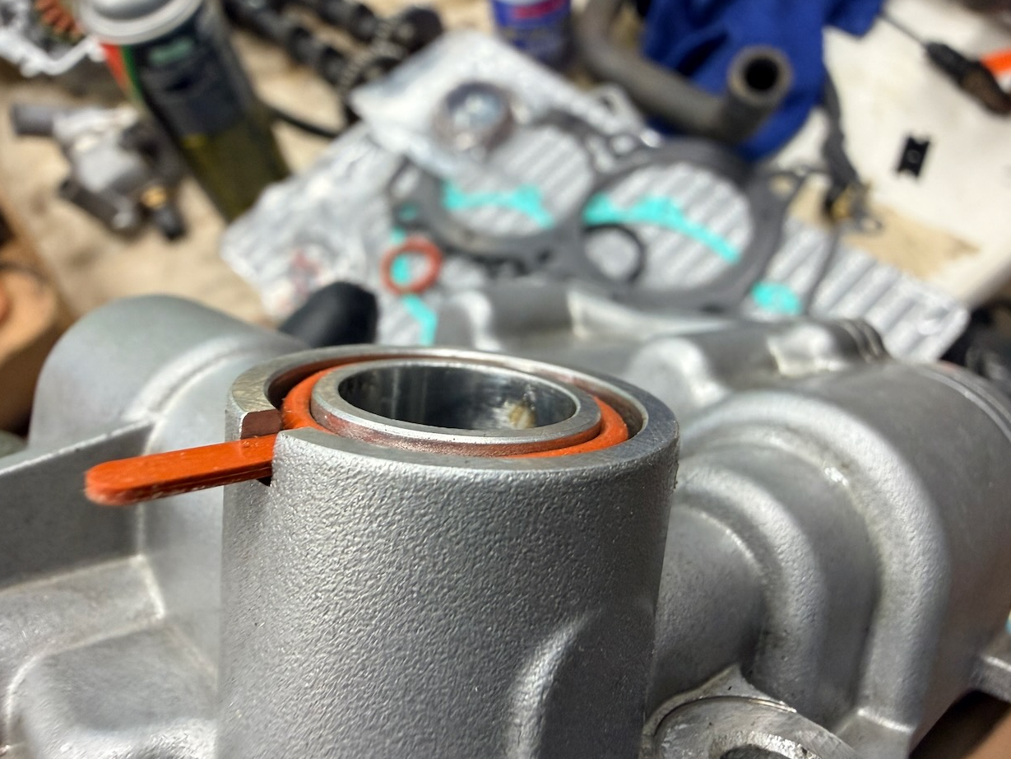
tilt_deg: -63.8
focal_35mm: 25
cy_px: 374
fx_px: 730
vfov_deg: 54.9
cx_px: 508
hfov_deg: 69.4
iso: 250
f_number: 2.2
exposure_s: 1/120
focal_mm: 2.22
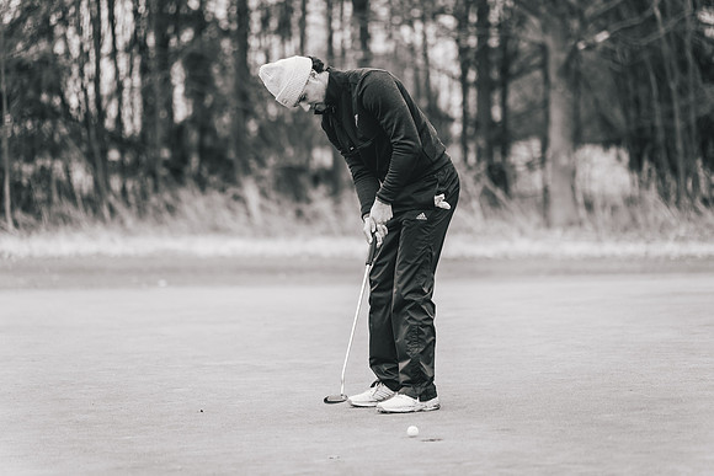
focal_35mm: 164
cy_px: 227
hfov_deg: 12.5
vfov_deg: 8.4
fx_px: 3254
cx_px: 384
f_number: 2.8
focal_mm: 150
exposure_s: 1/3200
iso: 640
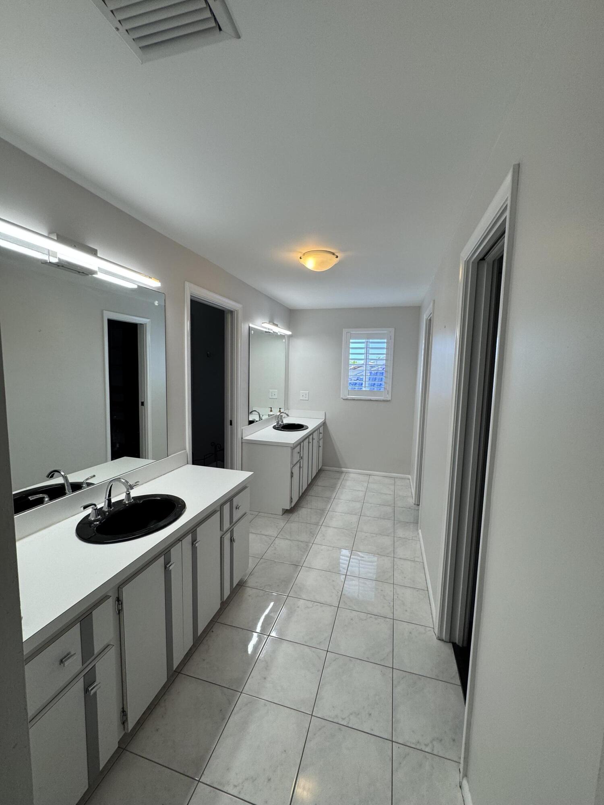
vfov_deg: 102.1
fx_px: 326
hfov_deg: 85.7
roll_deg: -1.0
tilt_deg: -4.8
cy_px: 402
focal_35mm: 14
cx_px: 302
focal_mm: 2.22
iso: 64
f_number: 2.2
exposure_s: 1/120
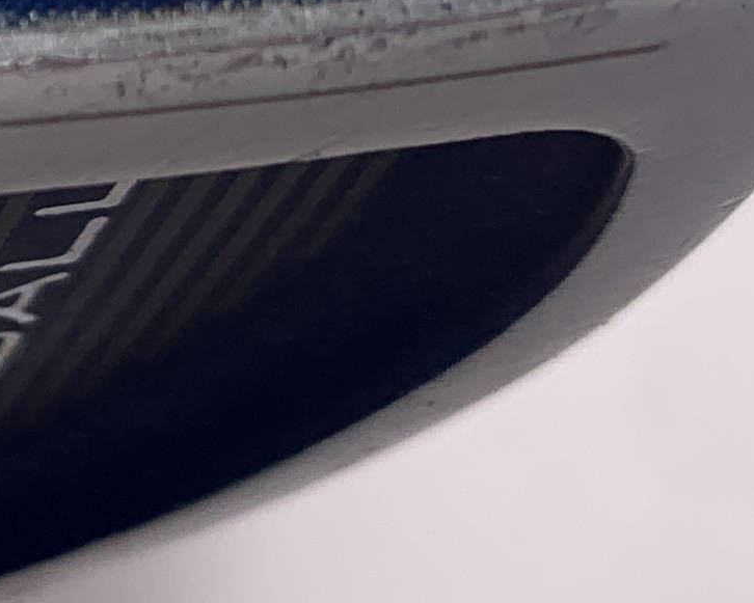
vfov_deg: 10.8
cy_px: -128
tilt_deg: -69.2
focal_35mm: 141
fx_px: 3147
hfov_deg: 11.6
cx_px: -969
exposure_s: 1/243
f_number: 1.8
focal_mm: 4.25
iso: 25
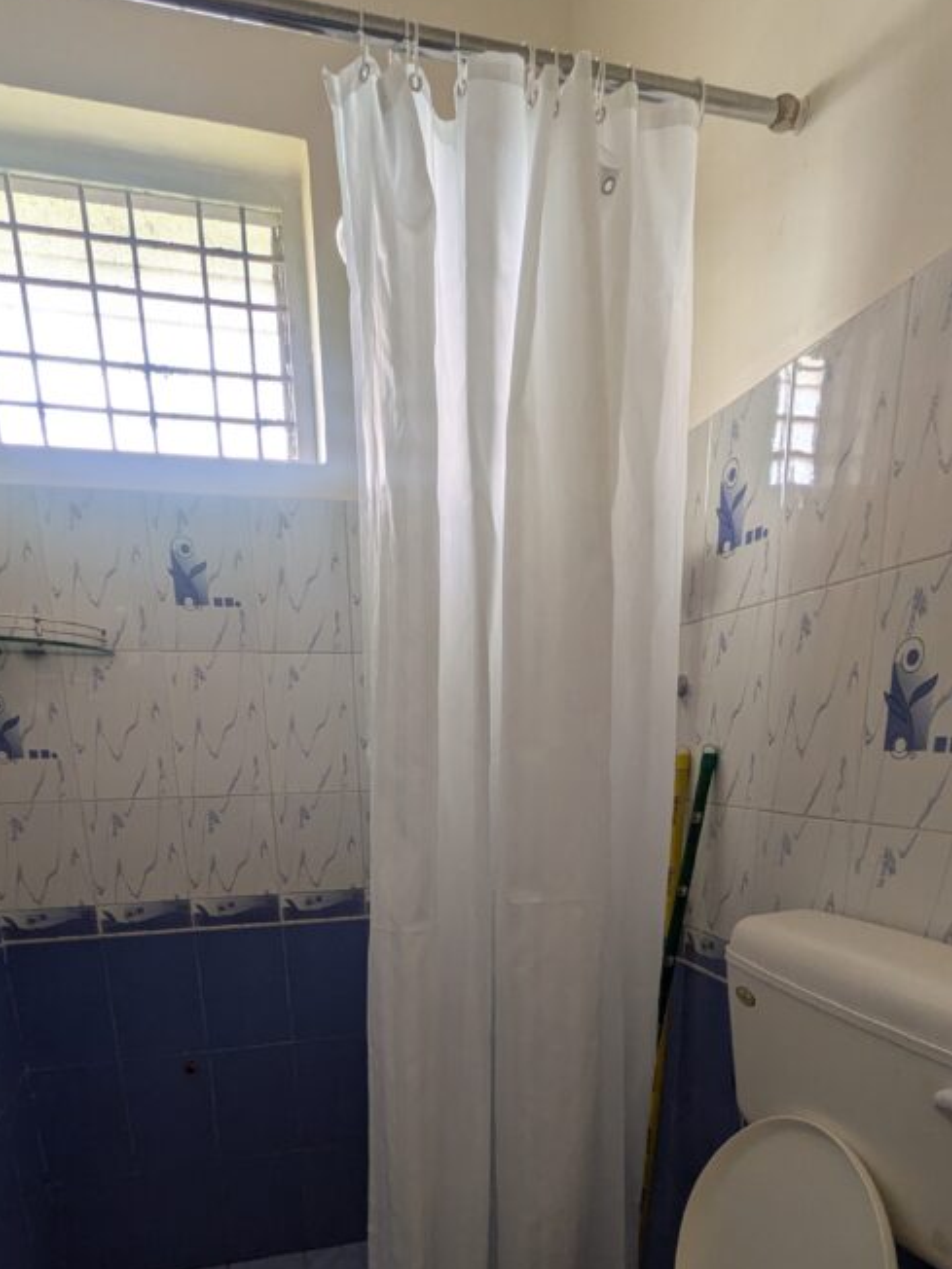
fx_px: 807
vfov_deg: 70.7
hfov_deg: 61.1
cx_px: 457
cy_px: 967
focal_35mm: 22
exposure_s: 1/25
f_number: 2.2
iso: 59
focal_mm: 1.83
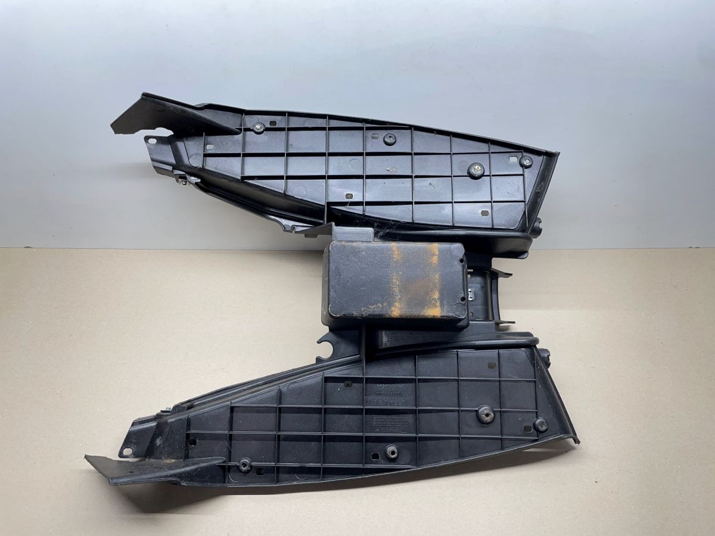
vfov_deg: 53.1
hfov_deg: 67.3
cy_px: 268
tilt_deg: -47.3
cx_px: 358
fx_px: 537
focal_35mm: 26
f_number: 1.6
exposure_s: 1/100
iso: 80
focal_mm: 4.2
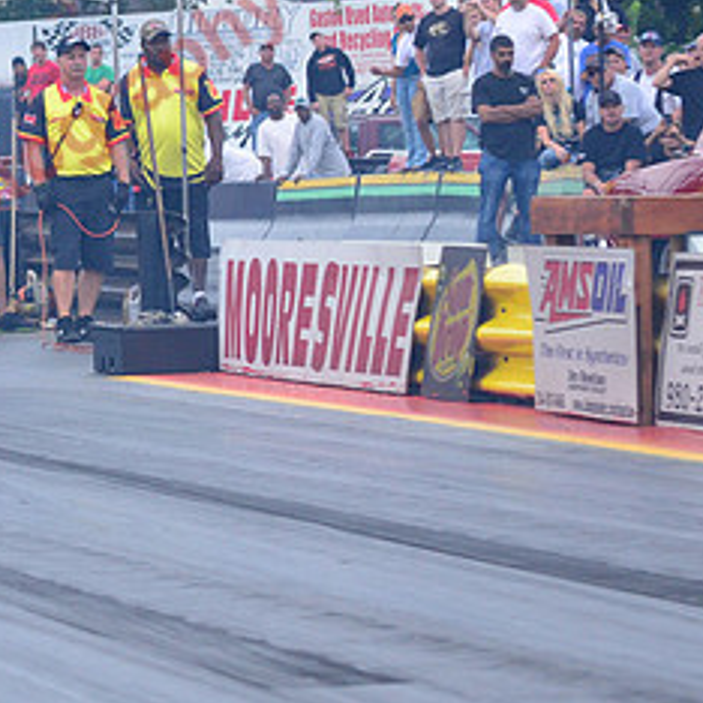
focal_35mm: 268
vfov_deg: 6.5
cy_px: 258
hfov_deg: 6.5
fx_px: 6159
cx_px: -84
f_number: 5
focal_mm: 85
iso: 1000
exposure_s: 1/400
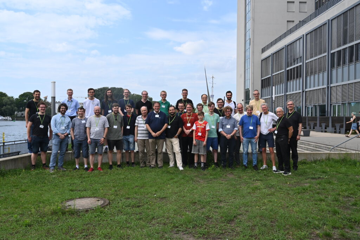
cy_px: 120
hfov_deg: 59.5
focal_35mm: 32
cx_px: 180
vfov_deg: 41.7
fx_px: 315
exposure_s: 1/500
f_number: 11
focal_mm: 31.5
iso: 400
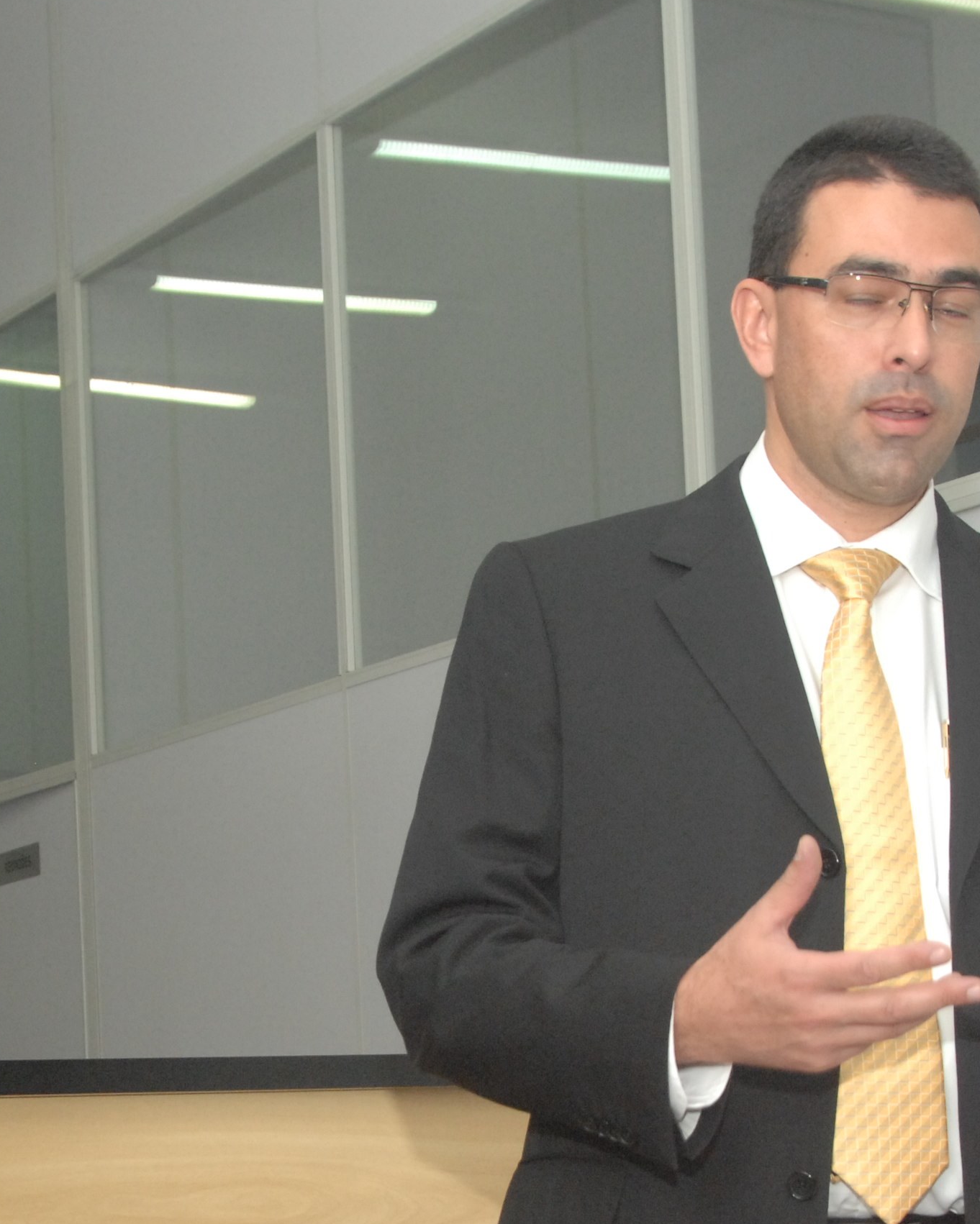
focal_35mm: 85
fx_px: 3081
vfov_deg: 22.3
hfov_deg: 18.1
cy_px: 933
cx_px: 416
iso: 800
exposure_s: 1/125
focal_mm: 24
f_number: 7.1
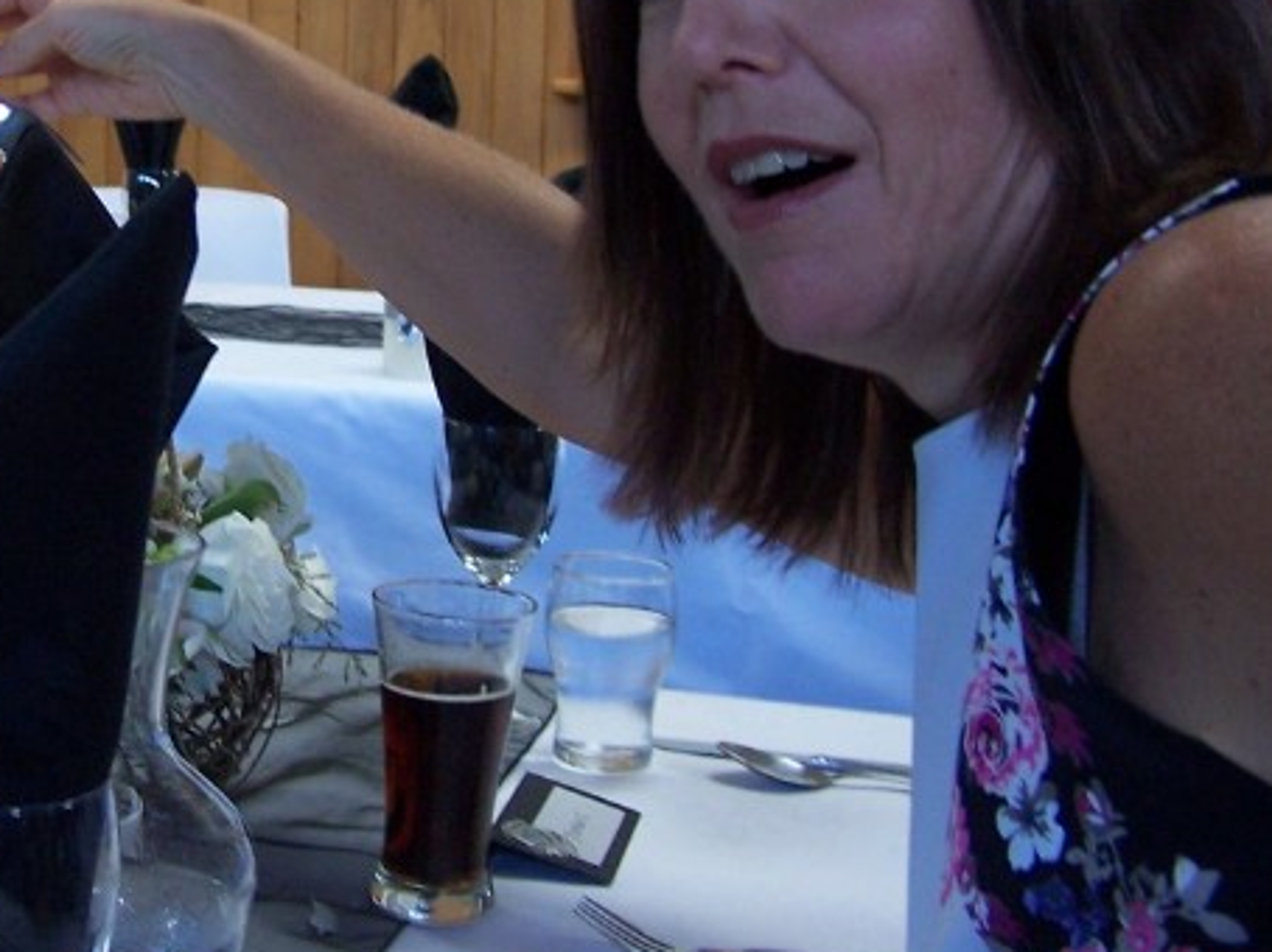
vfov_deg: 21.6
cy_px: 174
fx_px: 2461
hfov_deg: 28.3
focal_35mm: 67
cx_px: 227
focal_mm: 6.3
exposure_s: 1/30
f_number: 2.8
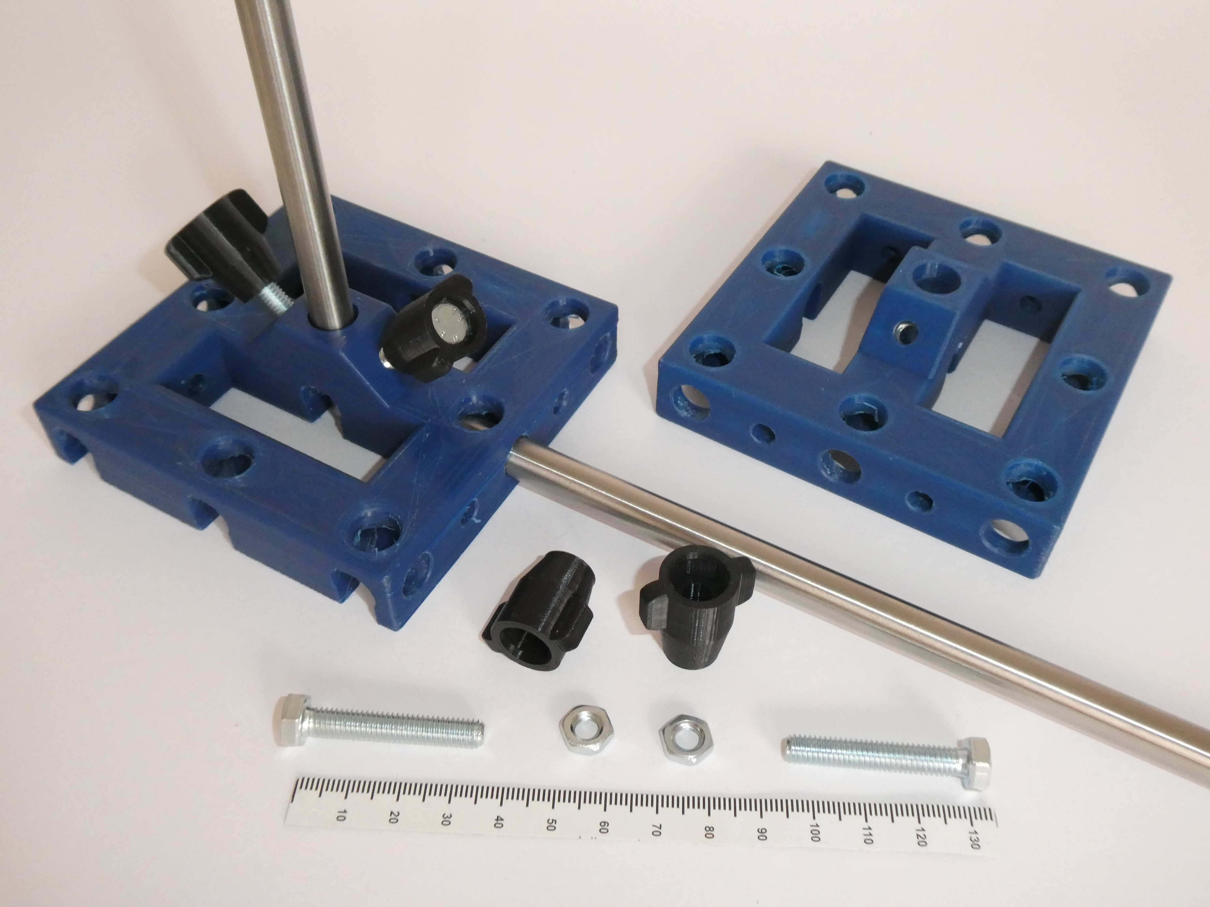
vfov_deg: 42.9
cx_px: 605
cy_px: 454
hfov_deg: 55.4
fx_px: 1154
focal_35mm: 33
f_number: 3.6
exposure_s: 1/50
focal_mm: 5.8
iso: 640
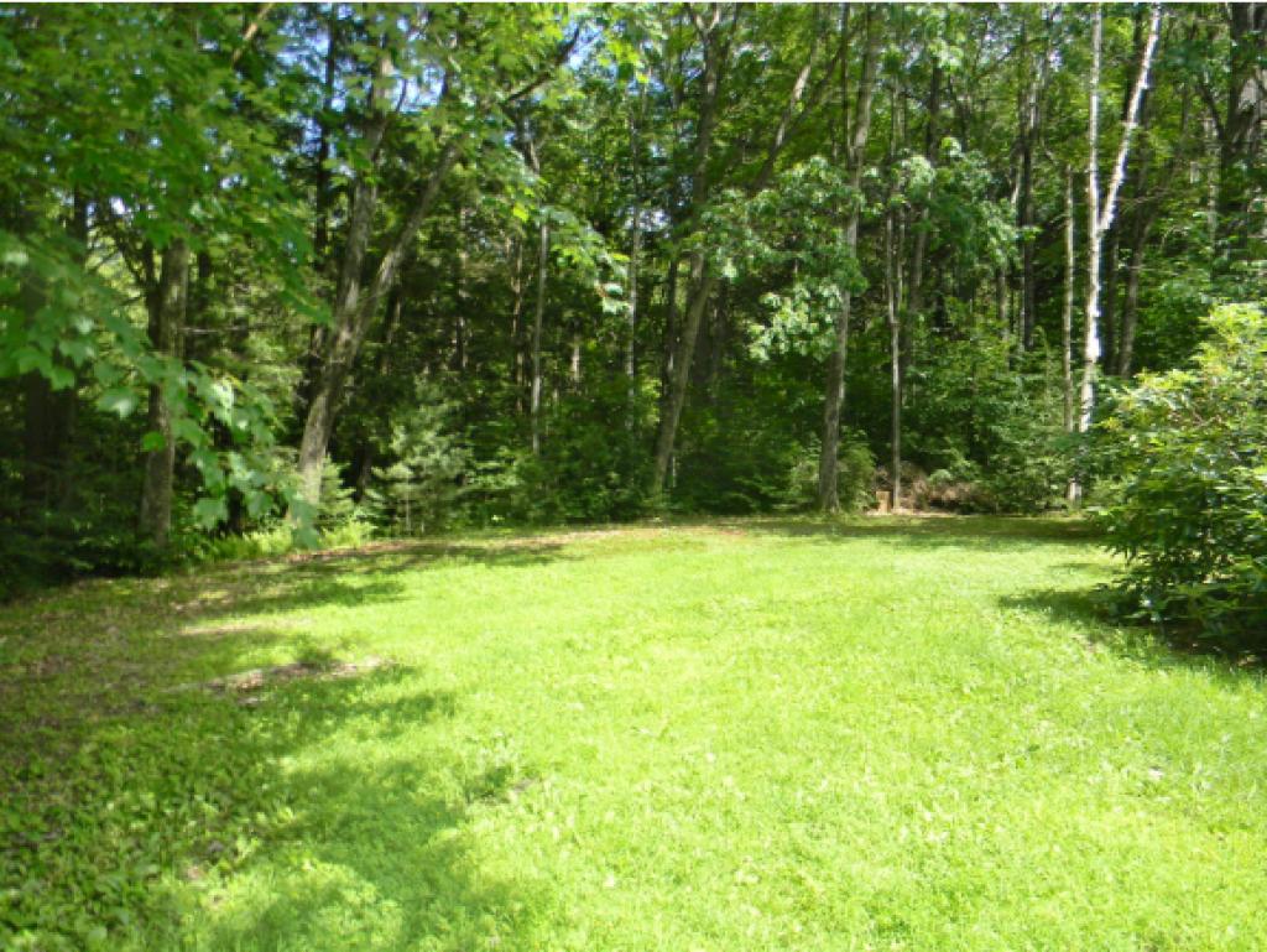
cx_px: 634
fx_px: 1025
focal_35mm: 28
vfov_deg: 49.8
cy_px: 476
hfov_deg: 63.4
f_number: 3.5
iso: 112
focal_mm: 5
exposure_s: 1/286
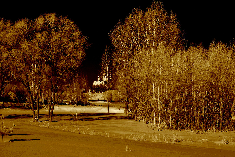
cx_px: 118
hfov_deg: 27.0
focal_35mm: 75
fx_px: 490
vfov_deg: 18.2
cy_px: 78
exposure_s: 1/400
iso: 2000
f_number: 13
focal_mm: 50
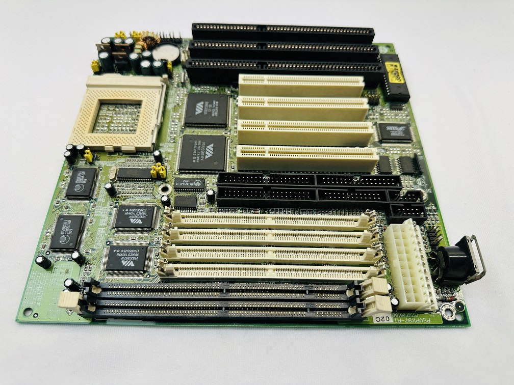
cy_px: 192
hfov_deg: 71.6
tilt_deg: -59.1
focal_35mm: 24
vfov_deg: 56.8
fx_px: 356
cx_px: 257
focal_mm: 6.86
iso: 64
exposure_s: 1/188
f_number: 1.78
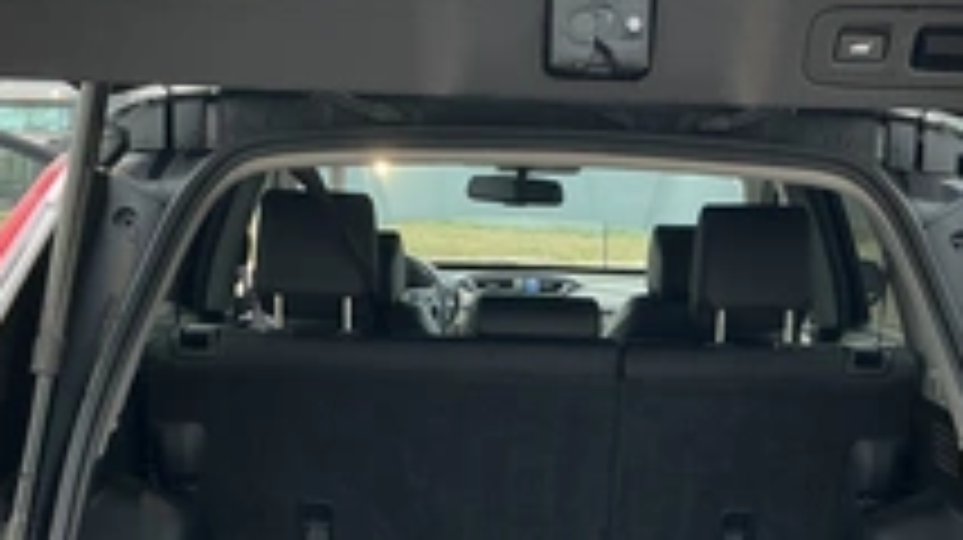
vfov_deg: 20.8
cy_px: 428
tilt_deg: -9.5
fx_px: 1454
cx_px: 554
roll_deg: -1.5
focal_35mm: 57
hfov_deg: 36.6
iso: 25
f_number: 1.8
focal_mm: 3
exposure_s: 1/442
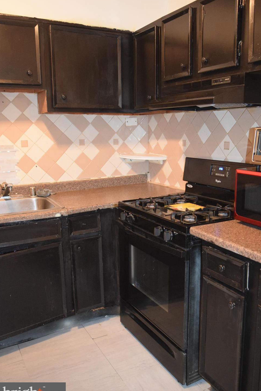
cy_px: 196
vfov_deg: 58.7
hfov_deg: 41.1
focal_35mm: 32
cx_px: 137
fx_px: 348
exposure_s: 1/50
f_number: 3.8
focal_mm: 20
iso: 3200
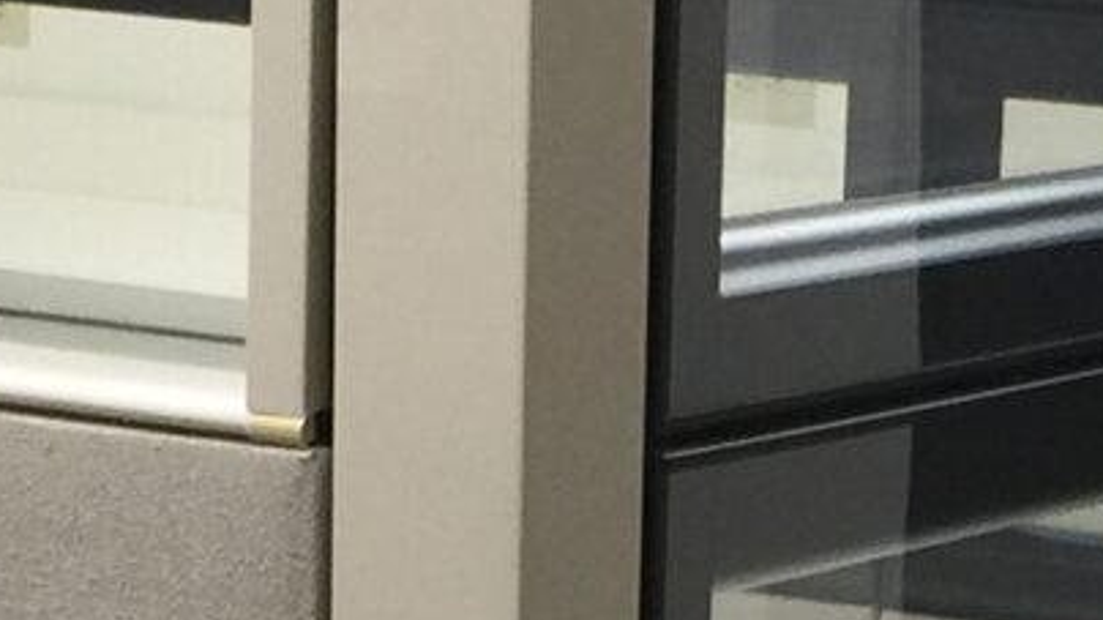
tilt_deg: -16.4
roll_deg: -2.1
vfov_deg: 5.9
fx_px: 5848
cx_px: 879
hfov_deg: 10.7
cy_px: 1172
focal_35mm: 200
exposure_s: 1/30
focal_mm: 4.15
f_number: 2.2
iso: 32
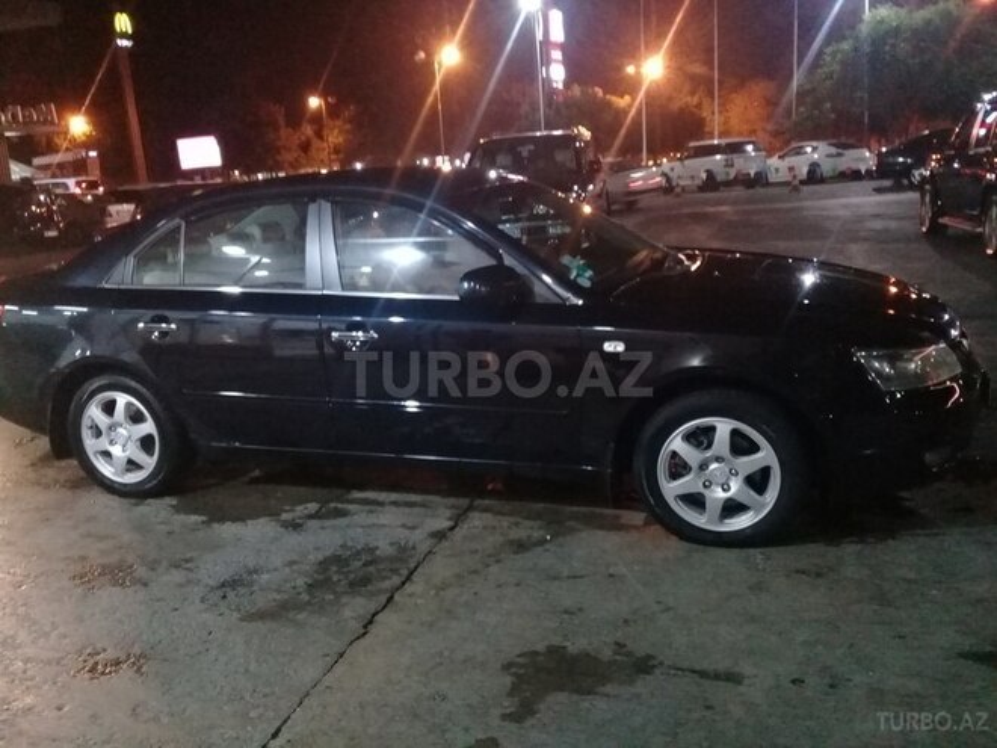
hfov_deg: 58.4
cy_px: 374
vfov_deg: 45.4
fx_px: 893
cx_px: 498
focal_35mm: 31
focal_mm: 3.3
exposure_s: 1/17
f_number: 2.2
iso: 640
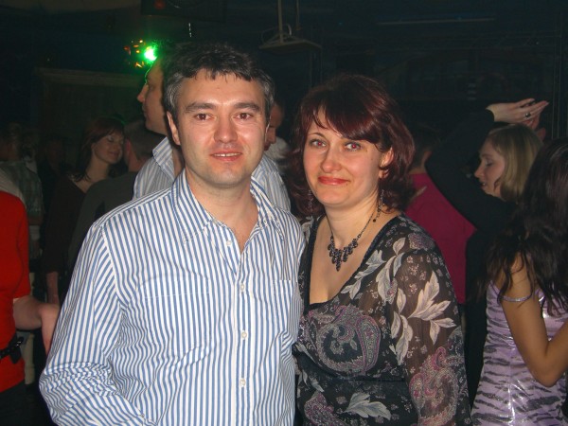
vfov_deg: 31.5
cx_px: 284
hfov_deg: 41.2
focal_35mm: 46
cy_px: 213
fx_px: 755
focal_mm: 9.5
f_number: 3.1
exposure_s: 1/60
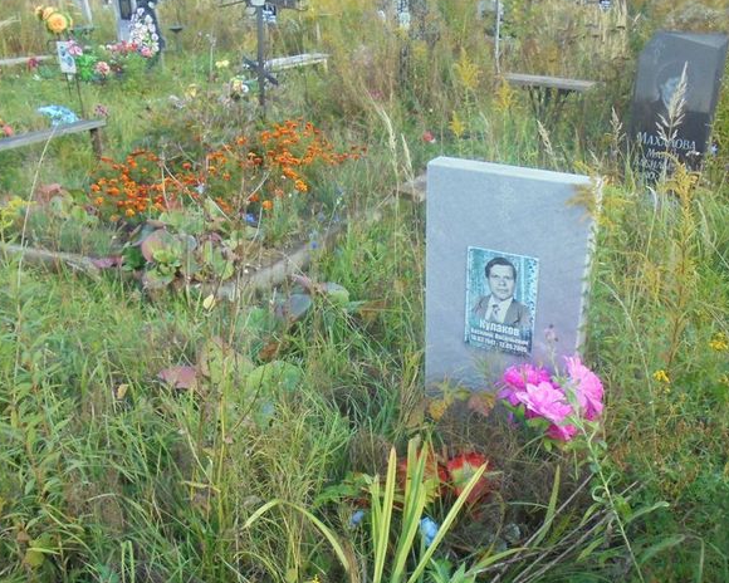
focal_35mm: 35
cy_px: 357
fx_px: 755
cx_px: 403
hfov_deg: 51.4
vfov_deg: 42.0
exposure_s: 1/250
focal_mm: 4.6
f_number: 3.5
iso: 250
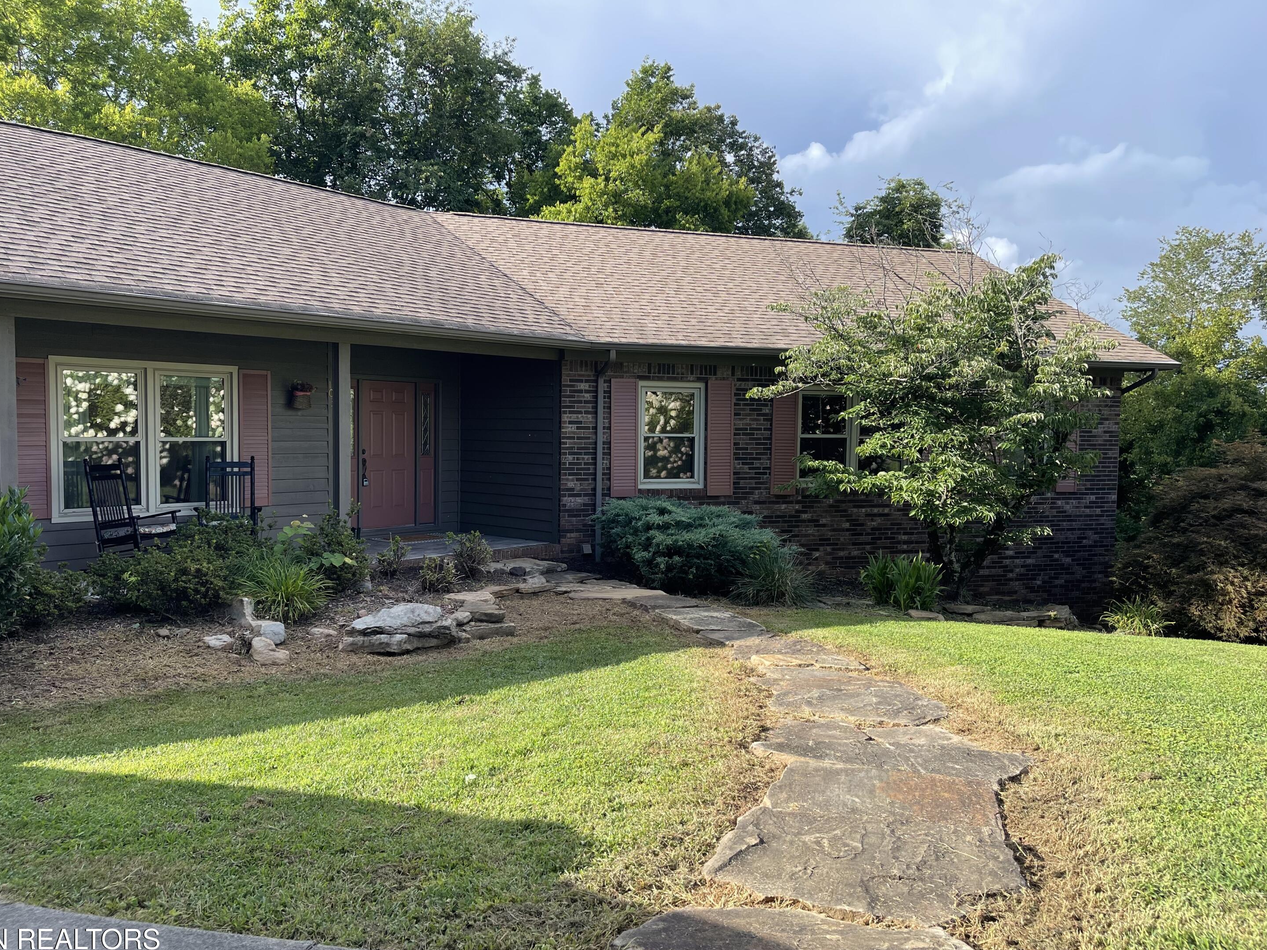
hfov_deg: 67.3
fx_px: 952
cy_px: 491
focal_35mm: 26
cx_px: 610
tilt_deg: -4.0
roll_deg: -0.2
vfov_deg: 53.0
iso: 32
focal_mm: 5.1
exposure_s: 1/1175
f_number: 1.6
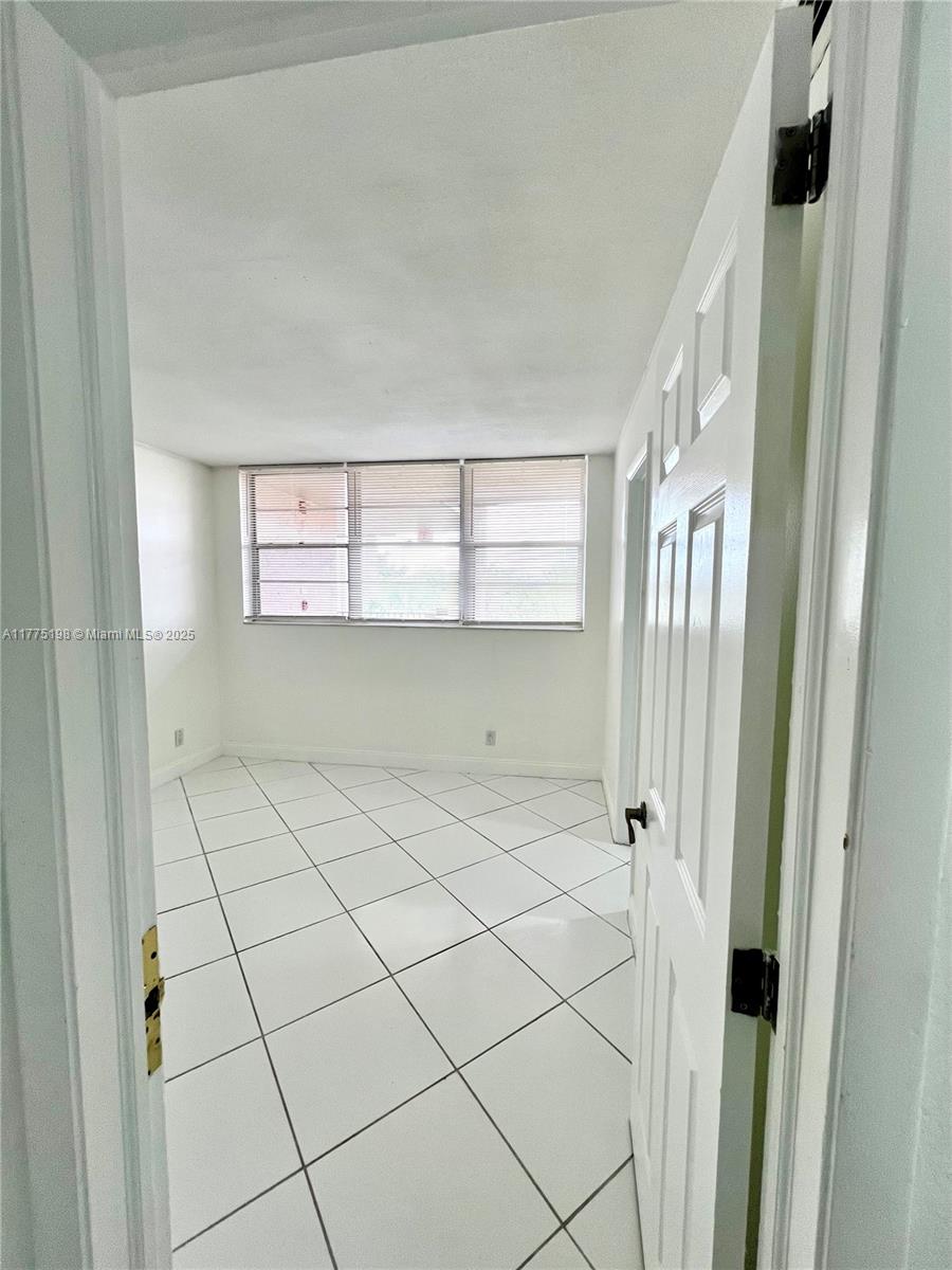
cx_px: 476
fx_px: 477
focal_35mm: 13
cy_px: 635
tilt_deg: -3.9
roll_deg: -0.7
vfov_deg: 106.2
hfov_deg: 89.9
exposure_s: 1/120
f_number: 1.8
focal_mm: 1.57
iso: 80
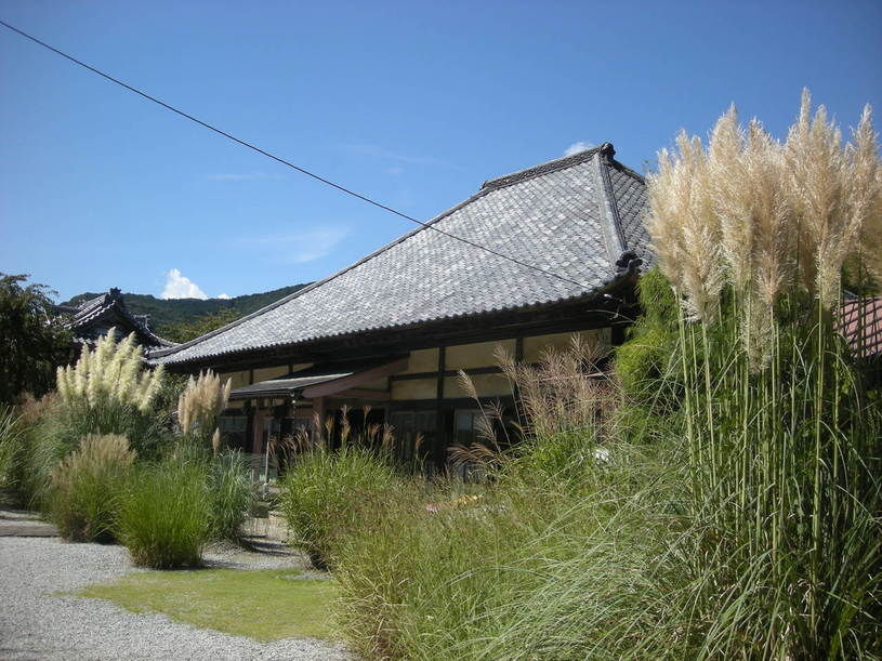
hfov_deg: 52.6
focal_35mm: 35
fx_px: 892
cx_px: 441
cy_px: 330
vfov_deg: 40.7
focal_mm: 5.7
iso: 64
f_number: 5.7
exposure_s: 1/248
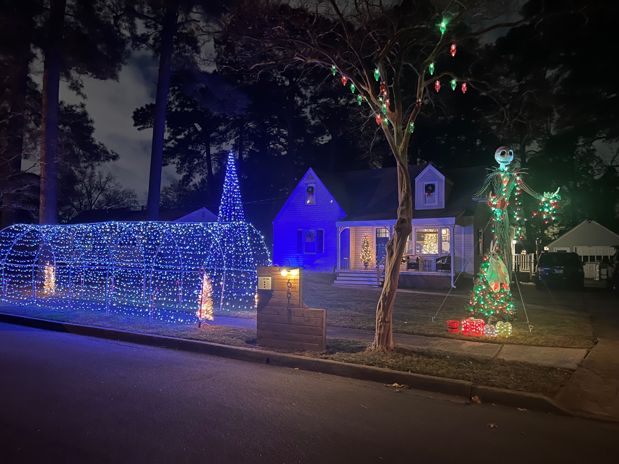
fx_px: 465
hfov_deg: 67.3
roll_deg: -0.3
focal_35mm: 26
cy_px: 232
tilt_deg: +2.3
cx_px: 310
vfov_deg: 53.1
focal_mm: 5.7
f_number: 1.5
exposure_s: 1/12
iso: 640
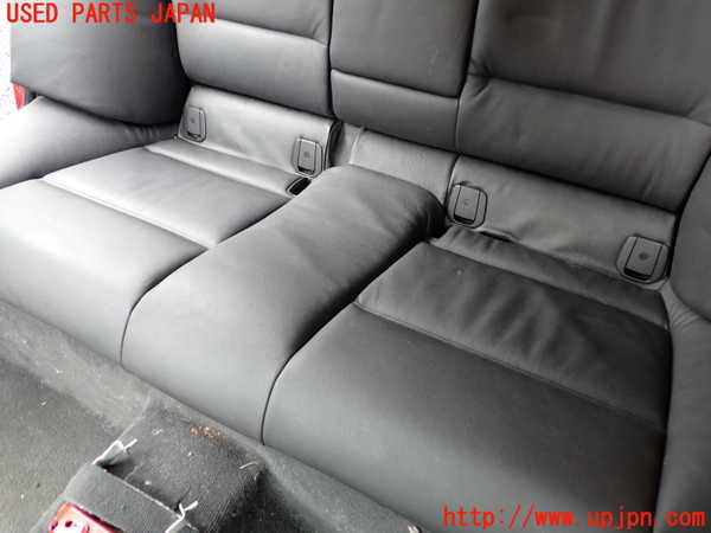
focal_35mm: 30
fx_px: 616
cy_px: 266
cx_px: 356
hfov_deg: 60.0
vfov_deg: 46.8
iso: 200
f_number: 2.3
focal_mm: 5.4
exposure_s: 1/40
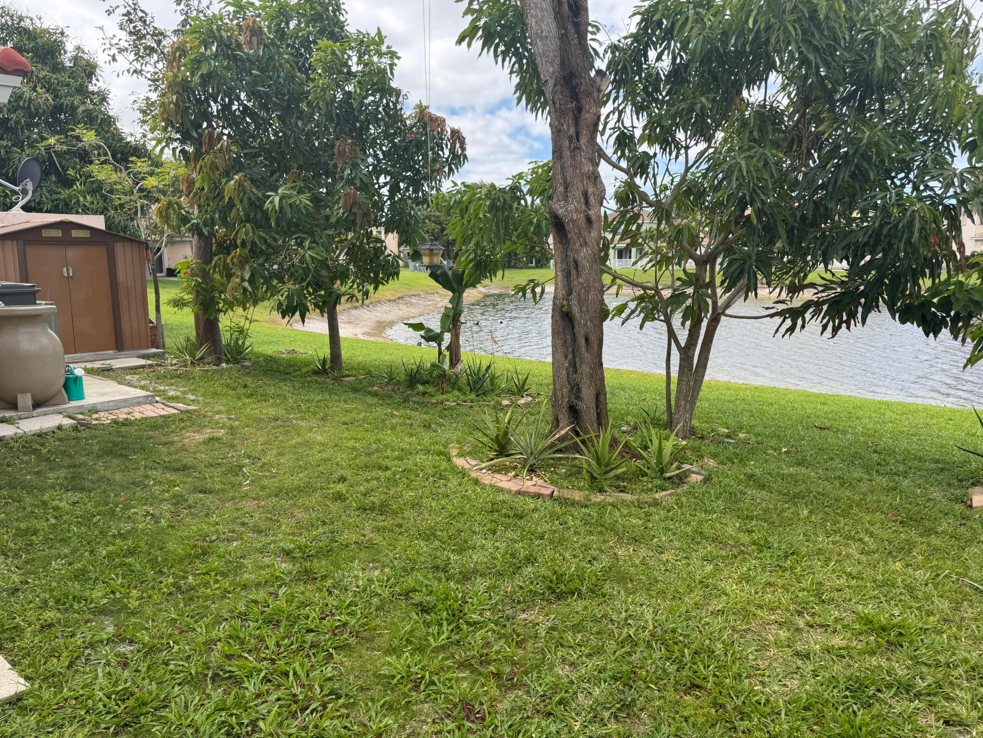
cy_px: 369
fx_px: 682
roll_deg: +1.3
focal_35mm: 24
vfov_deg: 56.8
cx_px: 492
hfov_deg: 71.6
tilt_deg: -9.5
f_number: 1.78
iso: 80
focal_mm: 6.76
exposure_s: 1/1456
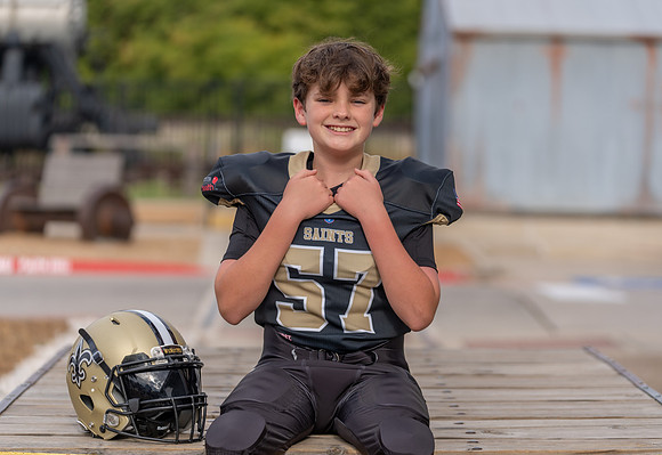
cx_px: 355
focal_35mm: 117
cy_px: 232
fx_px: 2168
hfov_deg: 17.4
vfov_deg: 12.0
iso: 100
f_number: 2.8
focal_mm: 107
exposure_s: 1/800
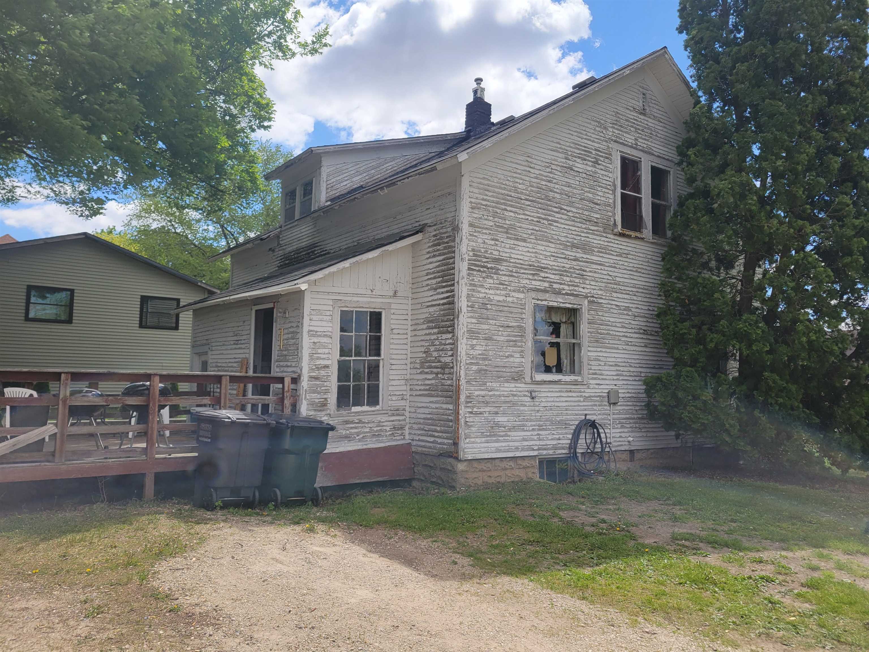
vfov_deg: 53.1
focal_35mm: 26
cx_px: 434
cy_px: 326
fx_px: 653
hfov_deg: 67.3
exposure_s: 1/2122
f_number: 1.8
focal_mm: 5.4
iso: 40
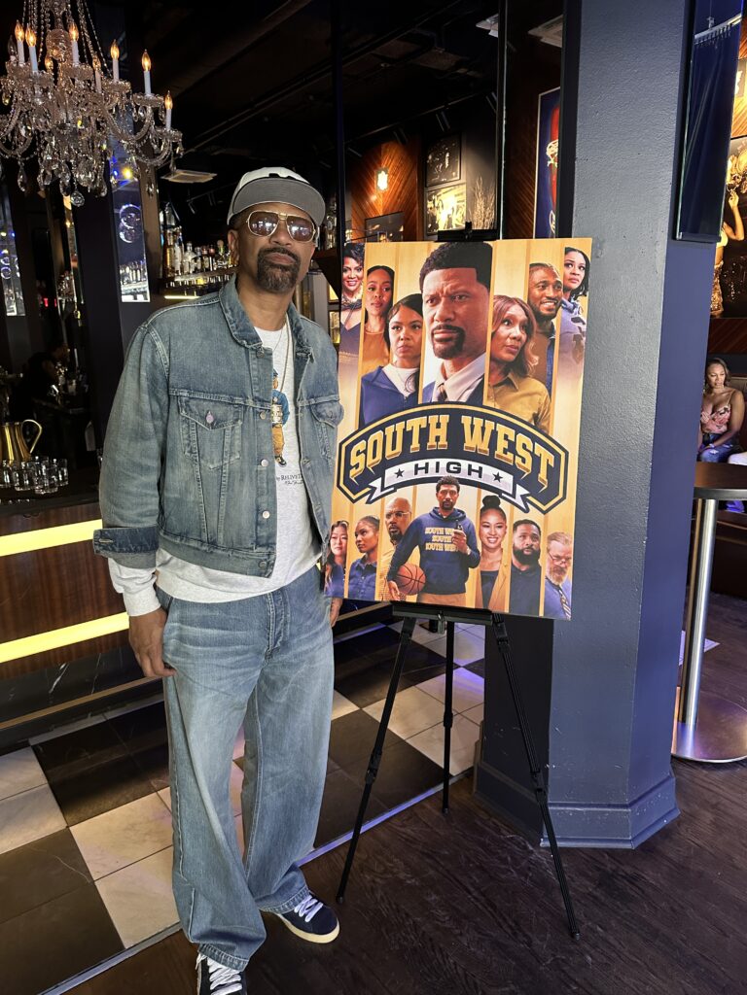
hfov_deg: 56.8
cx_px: 374
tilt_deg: -13.0
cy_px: 498
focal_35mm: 24
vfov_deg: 71.6
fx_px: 691
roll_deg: +0.3
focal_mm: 6.86
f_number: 1.78
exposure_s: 1/58
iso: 400
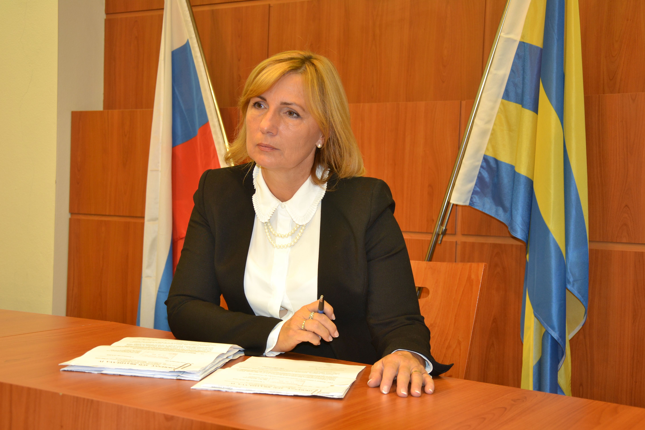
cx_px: 317
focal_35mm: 49
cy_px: 213
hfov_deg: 40.3
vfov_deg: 27.5
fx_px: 878
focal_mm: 32
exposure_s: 1/20
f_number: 4.2
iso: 400
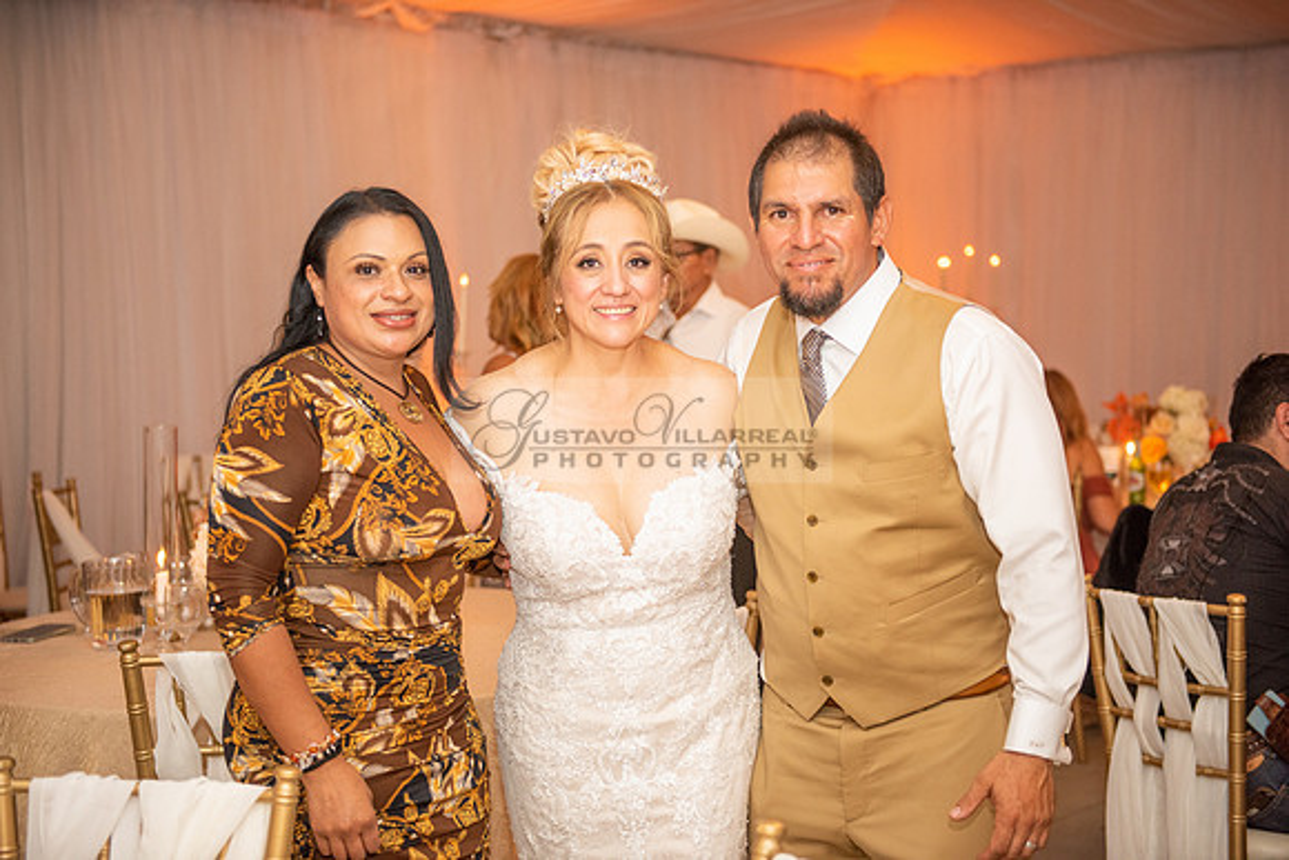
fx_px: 2005
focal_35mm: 56
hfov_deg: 35.6
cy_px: 430
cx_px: 644
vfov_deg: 24.2
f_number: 2.8
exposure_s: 1/160
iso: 1000
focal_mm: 56
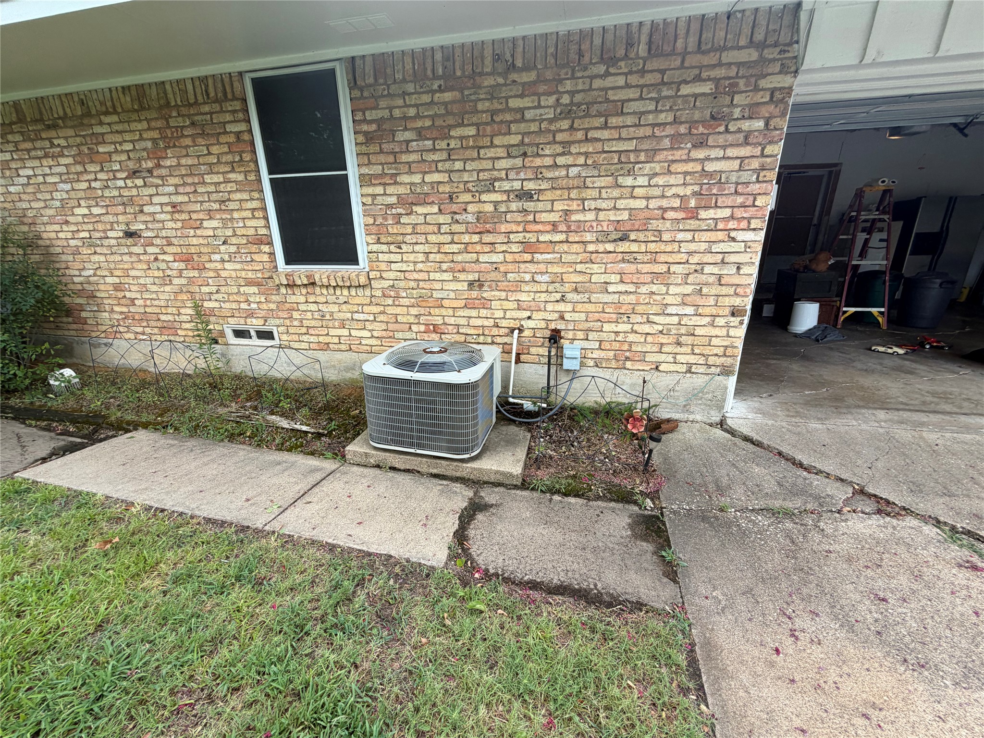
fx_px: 398
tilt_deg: -17.4
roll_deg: +1.6
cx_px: 492
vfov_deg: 85.7
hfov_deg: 102.1
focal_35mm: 14
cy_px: 369
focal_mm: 2.22
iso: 40
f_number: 2.2
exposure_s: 1/208
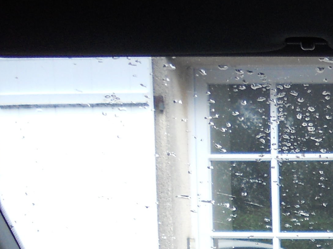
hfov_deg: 17.3
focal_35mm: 99
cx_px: 538
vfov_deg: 13.5
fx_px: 952
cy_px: 436
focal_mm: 4.9
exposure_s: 1/50
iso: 80
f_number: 3.2
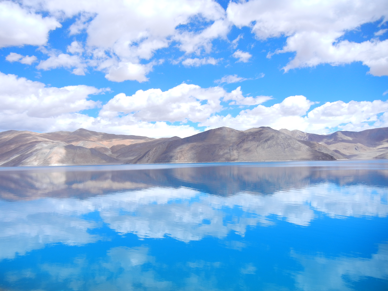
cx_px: 194
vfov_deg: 46.8
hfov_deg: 60.0
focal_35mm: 30
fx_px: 336
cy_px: 146
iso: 160
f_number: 7
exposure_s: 1/398
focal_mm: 5.4
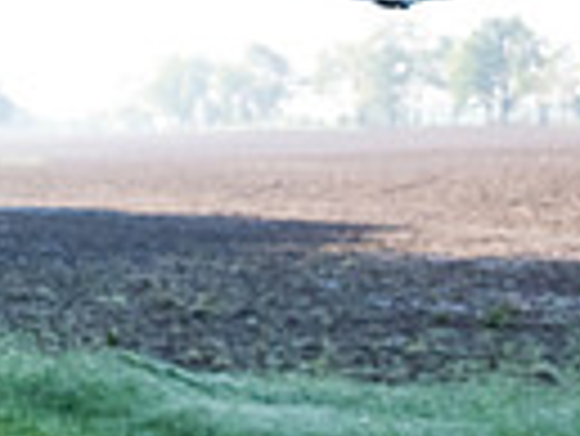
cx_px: -638
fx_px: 2180
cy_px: 258
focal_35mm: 130
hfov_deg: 12.9
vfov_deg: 11.4
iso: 3200
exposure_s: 1/1250
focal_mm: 30
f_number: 6.3
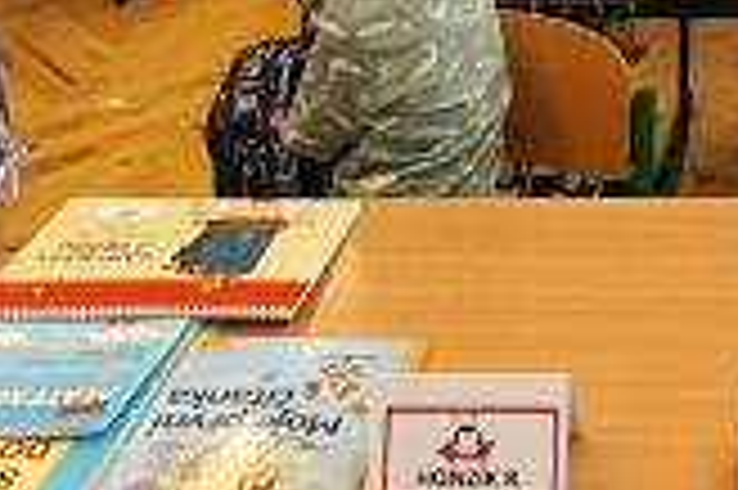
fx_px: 1495
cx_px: 752
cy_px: -135
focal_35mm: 73
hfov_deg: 26.2
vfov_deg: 17.5
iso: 422
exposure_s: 1/50
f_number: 1.75
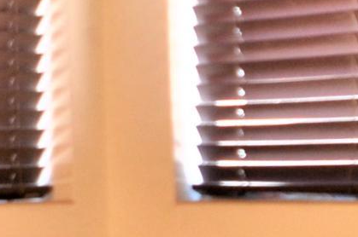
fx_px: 1386
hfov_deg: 10.9
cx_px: -654
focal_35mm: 140
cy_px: 130
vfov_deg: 9.8
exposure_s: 1/60
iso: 500
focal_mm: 13
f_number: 4.5
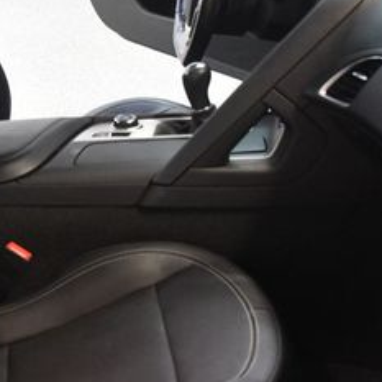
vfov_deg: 20.6
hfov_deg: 20.2
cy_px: 180
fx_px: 1049
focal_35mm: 84
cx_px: 39
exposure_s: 1/60
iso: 3600
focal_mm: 24
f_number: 3.8
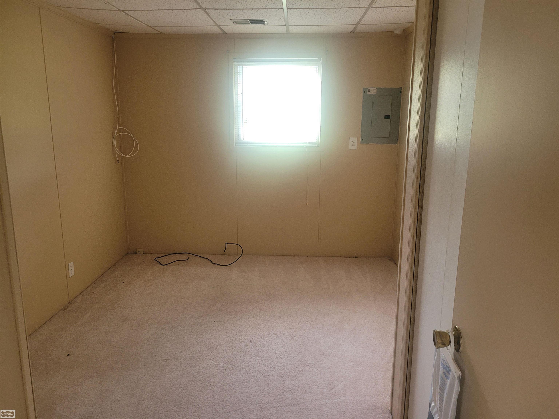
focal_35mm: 26
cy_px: 210
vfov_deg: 53.1
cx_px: 280
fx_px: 420
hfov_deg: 67.3
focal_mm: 5.4
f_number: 1.8
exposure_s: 1/40
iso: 200
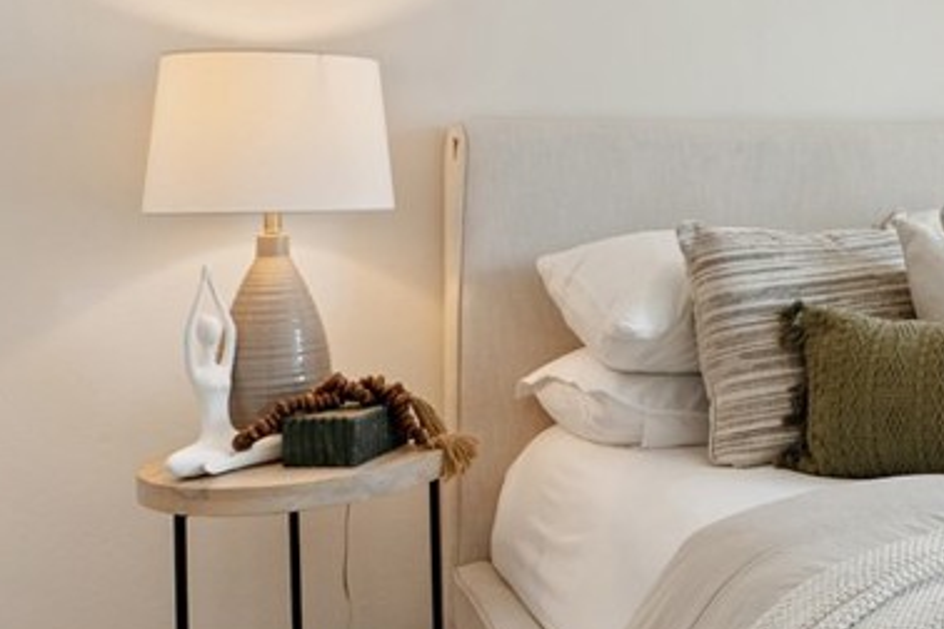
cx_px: 932
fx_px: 1206
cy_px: 316
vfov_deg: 29.2
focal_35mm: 46
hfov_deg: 38.3
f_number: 7.1
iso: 320
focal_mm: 17
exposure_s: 1/50
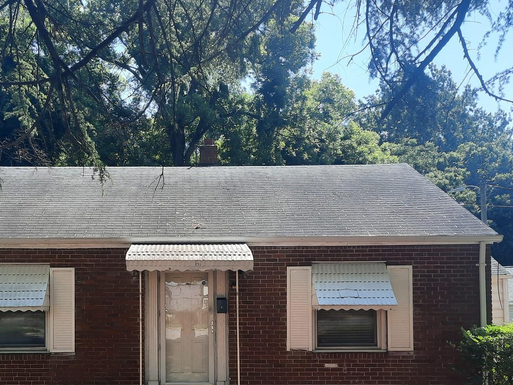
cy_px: 296
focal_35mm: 41
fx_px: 608
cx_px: 172
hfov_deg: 45.1
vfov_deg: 34.3
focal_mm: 4.6
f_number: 2
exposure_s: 1/243
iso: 32
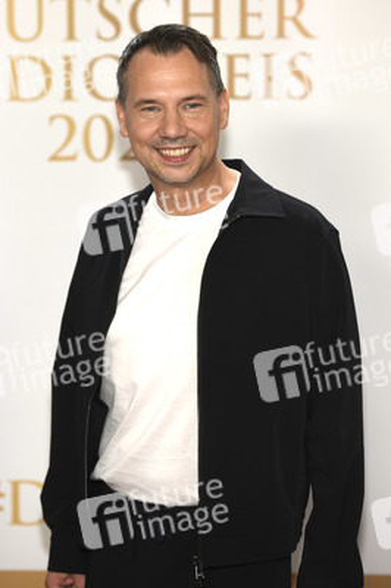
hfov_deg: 12.2
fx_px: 1828
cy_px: 294
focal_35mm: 112
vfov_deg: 18.3
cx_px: 196
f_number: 4
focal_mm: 112
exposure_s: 1/500
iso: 640
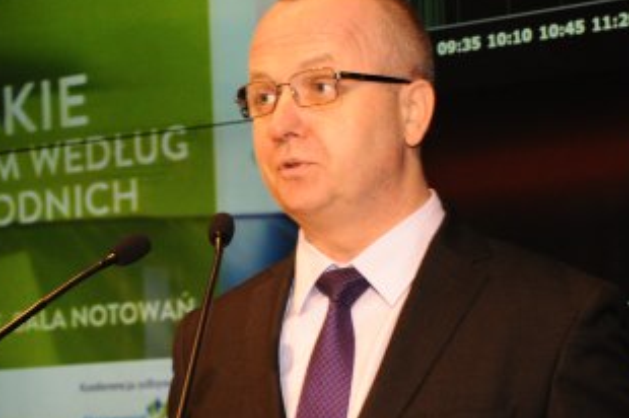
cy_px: 358
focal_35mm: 122
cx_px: 254
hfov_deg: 16.8
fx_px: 2129
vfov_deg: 11.2
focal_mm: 42
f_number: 4.8
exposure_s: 1/45
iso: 1250
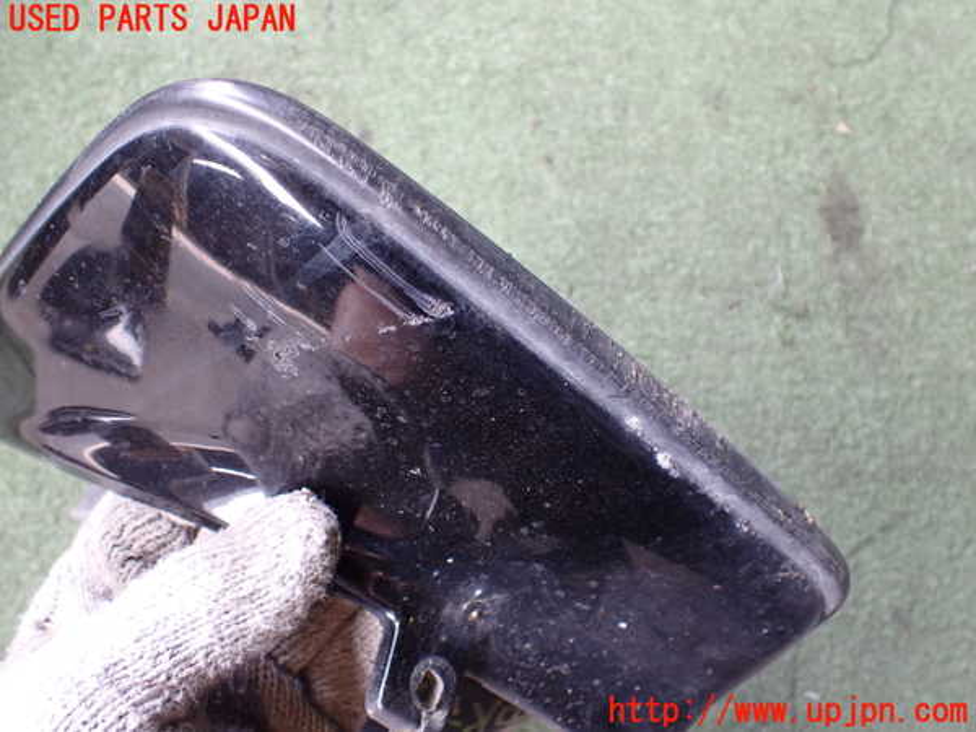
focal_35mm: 30
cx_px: 488
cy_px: 366
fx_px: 846
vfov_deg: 46.8
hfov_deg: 60.0
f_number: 2.3
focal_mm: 5.4
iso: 250
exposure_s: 1/125
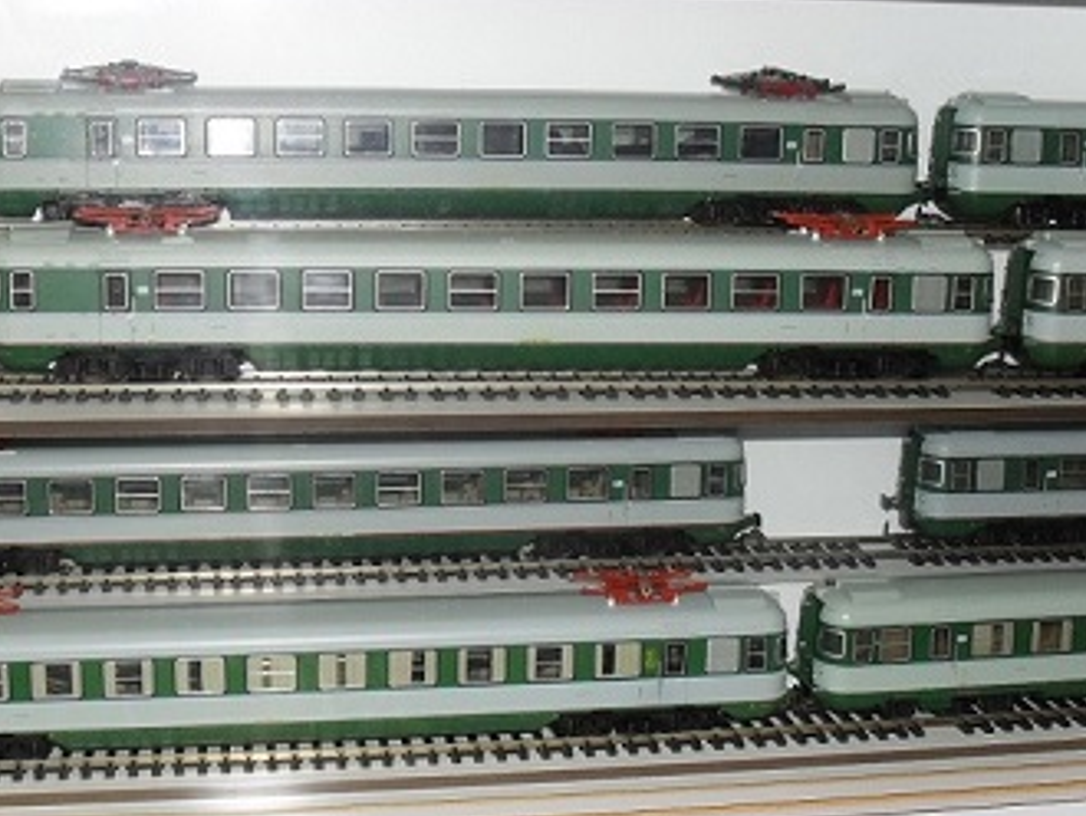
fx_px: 1727
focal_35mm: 55
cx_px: 490
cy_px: 447
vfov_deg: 26.6
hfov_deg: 34.9
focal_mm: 8.7
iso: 200
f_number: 3.9
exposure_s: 1/45
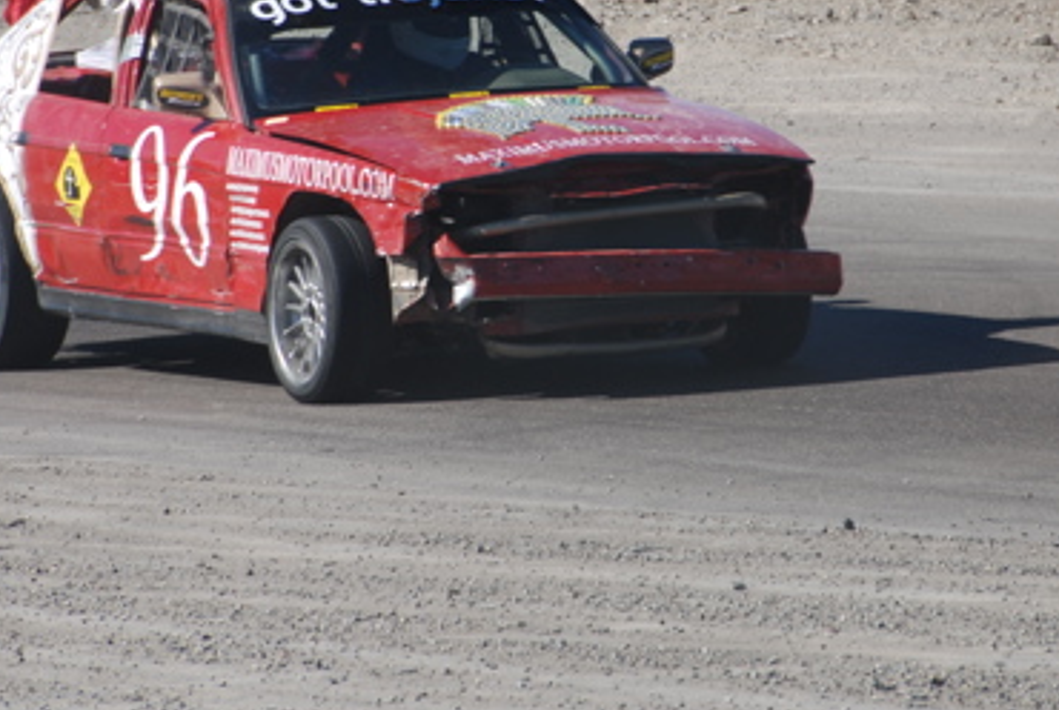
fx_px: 15262
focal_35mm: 518
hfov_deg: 4.0
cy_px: 192
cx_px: 597
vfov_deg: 2.7
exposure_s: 1/800
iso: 200
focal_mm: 200
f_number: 5.6
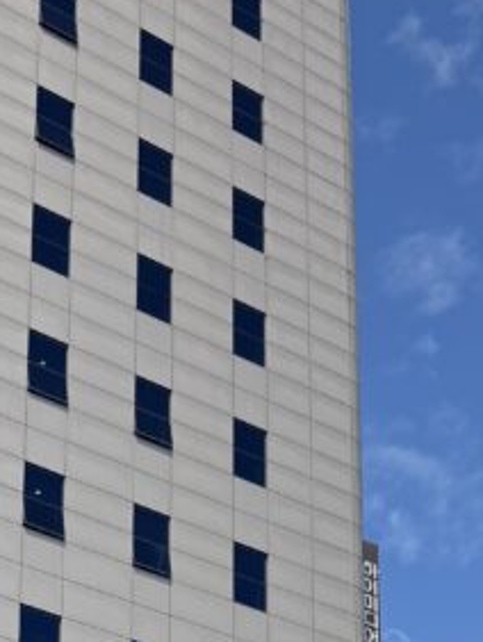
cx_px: 100
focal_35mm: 87
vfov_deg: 19.6
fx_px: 1616
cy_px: 954
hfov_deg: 16.9
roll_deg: -1.5
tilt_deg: +17.3
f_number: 1.78
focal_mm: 6.76
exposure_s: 1/3953
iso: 80
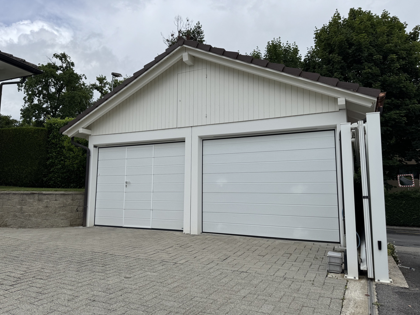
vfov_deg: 54.9
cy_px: 155
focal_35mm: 25
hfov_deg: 69.4
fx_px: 303
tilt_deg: +6.0
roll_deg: -0.7
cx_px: 206
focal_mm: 6.76
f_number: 1.78
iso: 80
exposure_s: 1/7937
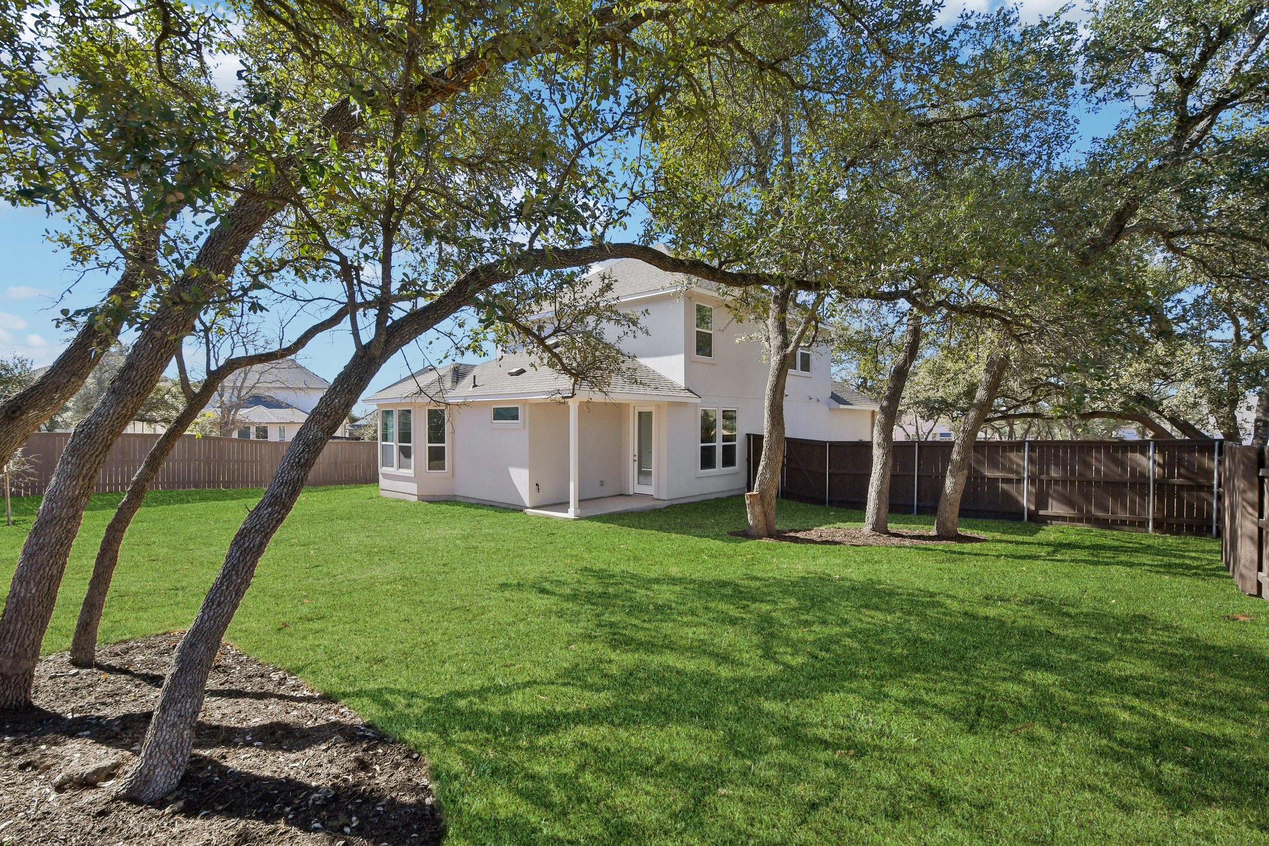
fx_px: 529
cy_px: 423
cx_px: 634
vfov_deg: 77.3
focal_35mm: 15
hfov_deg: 100.4
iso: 400
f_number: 8
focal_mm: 10
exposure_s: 1/640
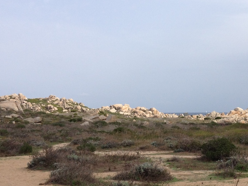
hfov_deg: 25.1
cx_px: 206
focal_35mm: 76
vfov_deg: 19.4
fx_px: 545
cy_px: 114
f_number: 2.4
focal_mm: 4.28
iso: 64
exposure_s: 1/1534
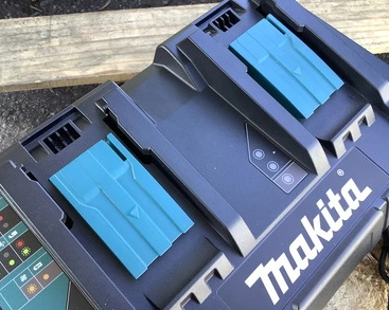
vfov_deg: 44.5
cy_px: 157
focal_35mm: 33
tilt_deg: -65.3
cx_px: 183
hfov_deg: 54.2
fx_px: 380
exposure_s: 1/120
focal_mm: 3.3
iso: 80
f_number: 2.4
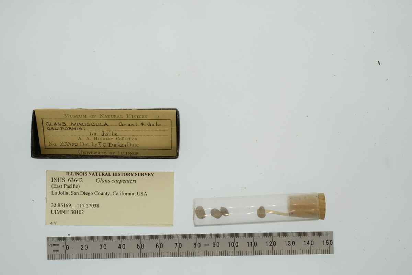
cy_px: 138
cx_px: 206
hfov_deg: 33.4
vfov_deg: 22.6
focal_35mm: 60
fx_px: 687
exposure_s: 1/13
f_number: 32
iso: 100
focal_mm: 60
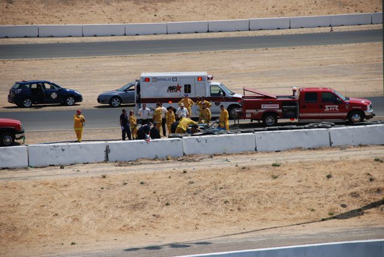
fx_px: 2162
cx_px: 192
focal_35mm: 202
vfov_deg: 6.8
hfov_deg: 10.2
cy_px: 128
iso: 100
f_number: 5.6
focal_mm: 135
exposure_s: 1/500
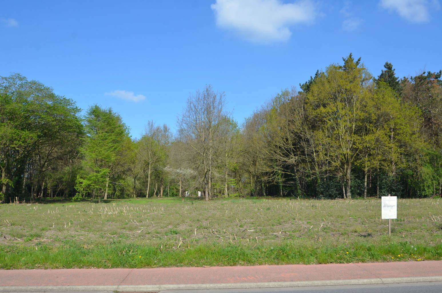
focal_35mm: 33
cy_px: 146
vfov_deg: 39.8
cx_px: 221
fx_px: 404
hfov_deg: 57.3
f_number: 8
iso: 110
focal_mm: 22
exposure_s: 1/250
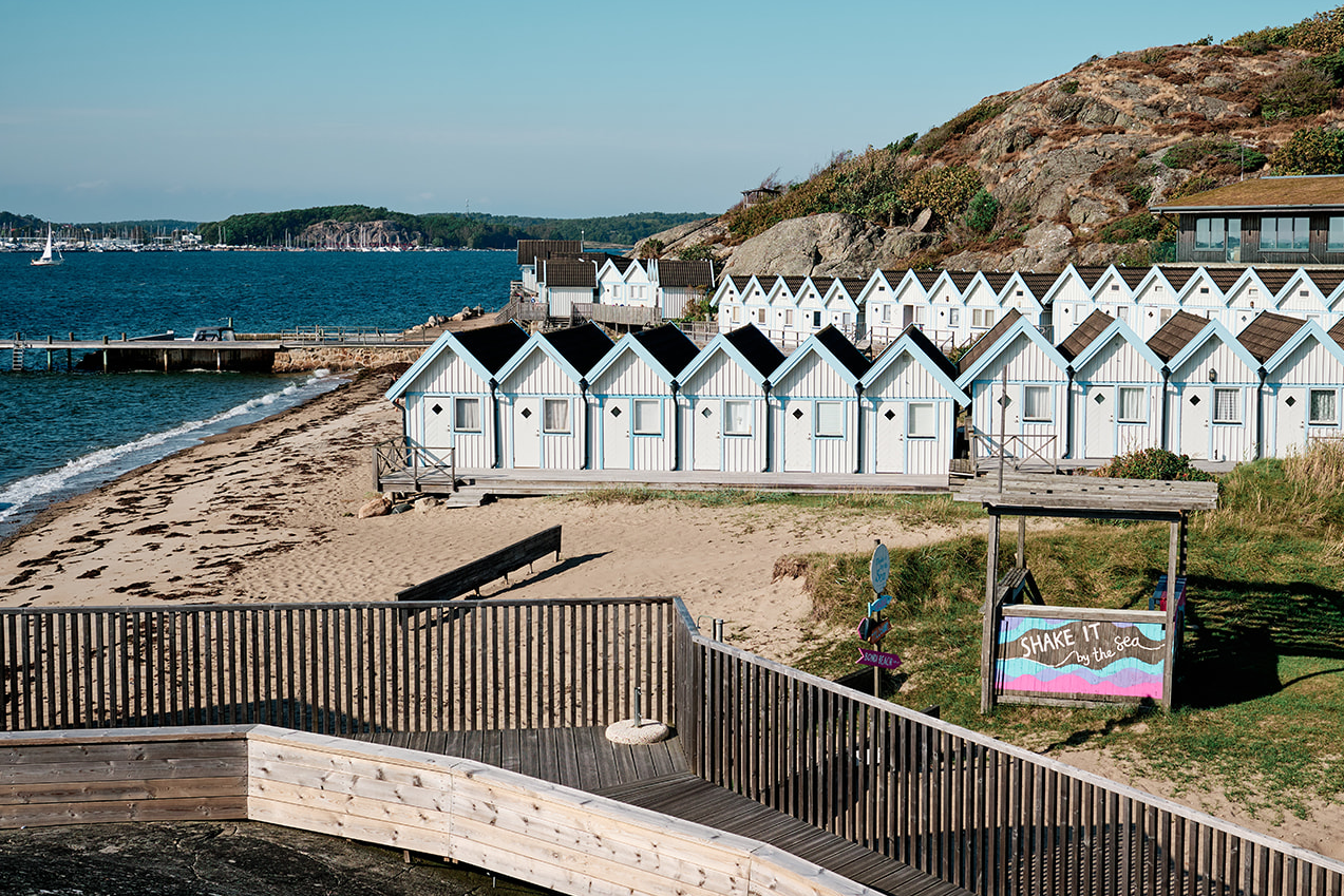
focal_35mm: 44
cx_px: 836
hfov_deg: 44.2
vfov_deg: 30.5
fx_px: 1643
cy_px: 379
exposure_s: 1/850
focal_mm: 23
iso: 125
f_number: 5.6
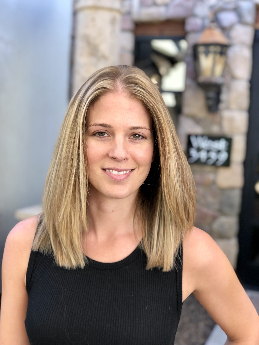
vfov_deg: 36.8
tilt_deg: -5.7
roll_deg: -1.4
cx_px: 130
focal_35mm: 52
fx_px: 519
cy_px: 172
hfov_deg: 28.0
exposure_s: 1/60
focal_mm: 6
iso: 20
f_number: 2.4
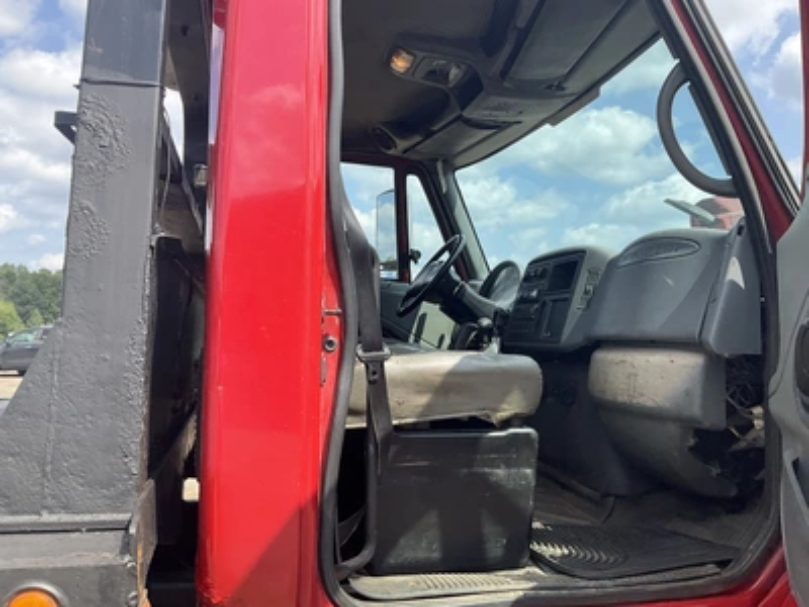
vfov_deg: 48.2
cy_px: 304
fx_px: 678
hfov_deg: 61.7
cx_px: 404
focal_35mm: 29
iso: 25
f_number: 1.8
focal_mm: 3
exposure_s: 1/709
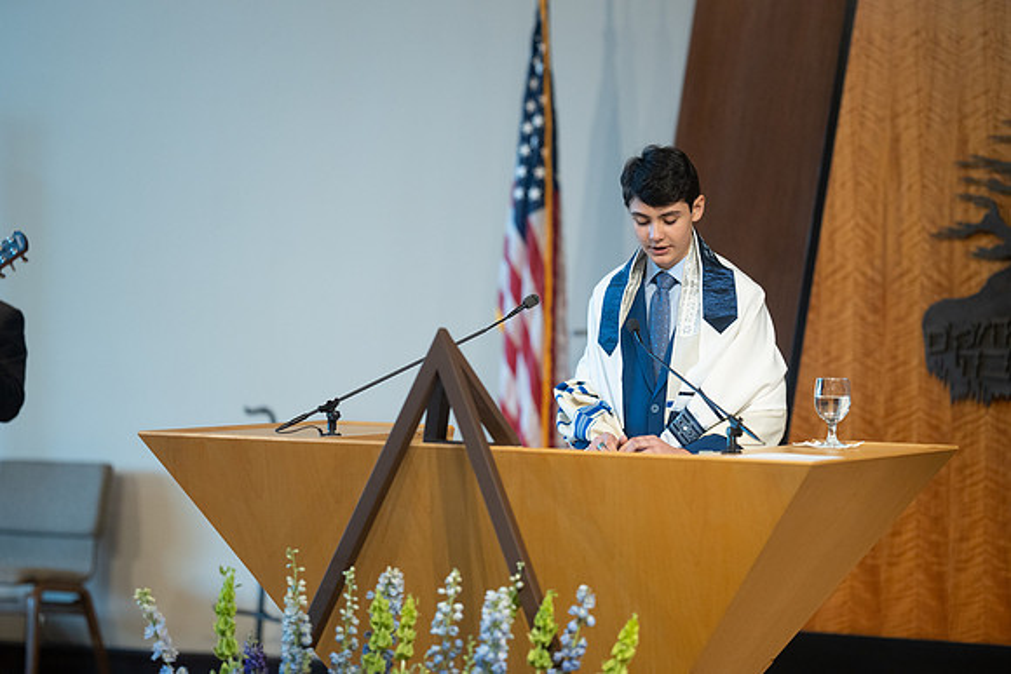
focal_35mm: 135
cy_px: 337
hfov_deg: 15.2
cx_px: 506
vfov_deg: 10.2
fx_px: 3792
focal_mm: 135
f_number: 1.8
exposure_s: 1/400
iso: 2500
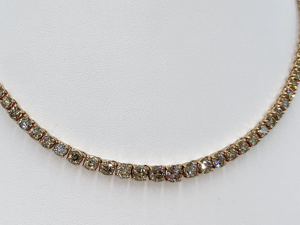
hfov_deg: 34.1
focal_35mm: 56
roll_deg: -0.4
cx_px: 100
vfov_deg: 26.0
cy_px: 78
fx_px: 485
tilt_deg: -12.1
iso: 25
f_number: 1.8
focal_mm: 4.25
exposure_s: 1/2257
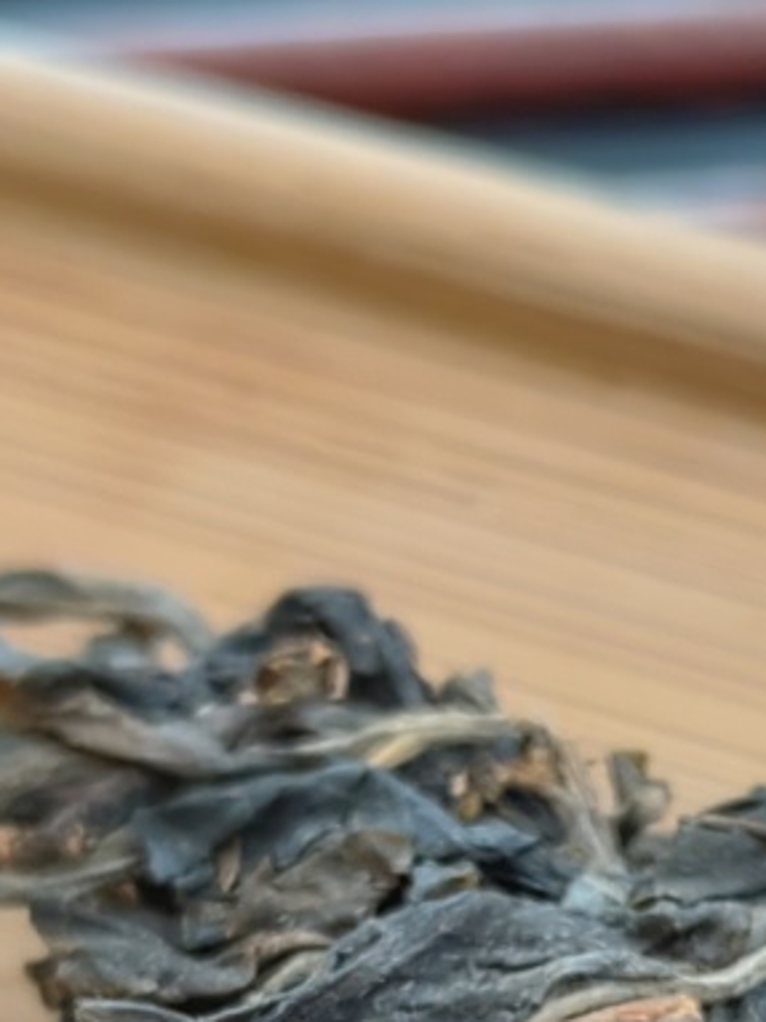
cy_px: 1181
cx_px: 571
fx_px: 3129
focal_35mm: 106
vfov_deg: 17.8
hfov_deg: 13.9
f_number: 1.9
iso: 200
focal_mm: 5.52
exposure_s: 1/50
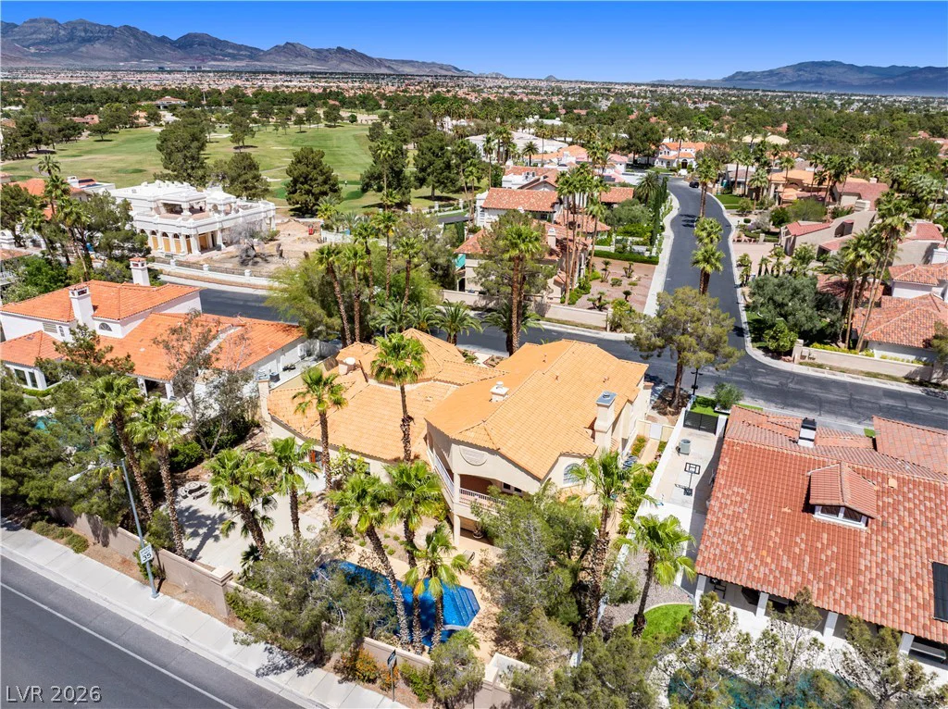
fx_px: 657
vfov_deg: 56.7
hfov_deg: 71.6
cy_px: 354
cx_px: 474
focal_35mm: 24
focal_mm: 12.29
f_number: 2.8
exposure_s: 1/500
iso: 100
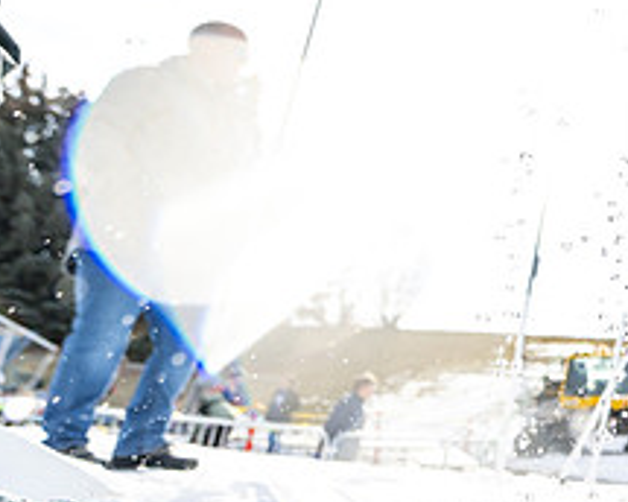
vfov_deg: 29.0
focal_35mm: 52
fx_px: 966
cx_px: 824
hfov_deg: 29.0
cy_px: 177
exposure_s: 1/1600
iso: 250
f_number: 4
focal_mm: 20.5
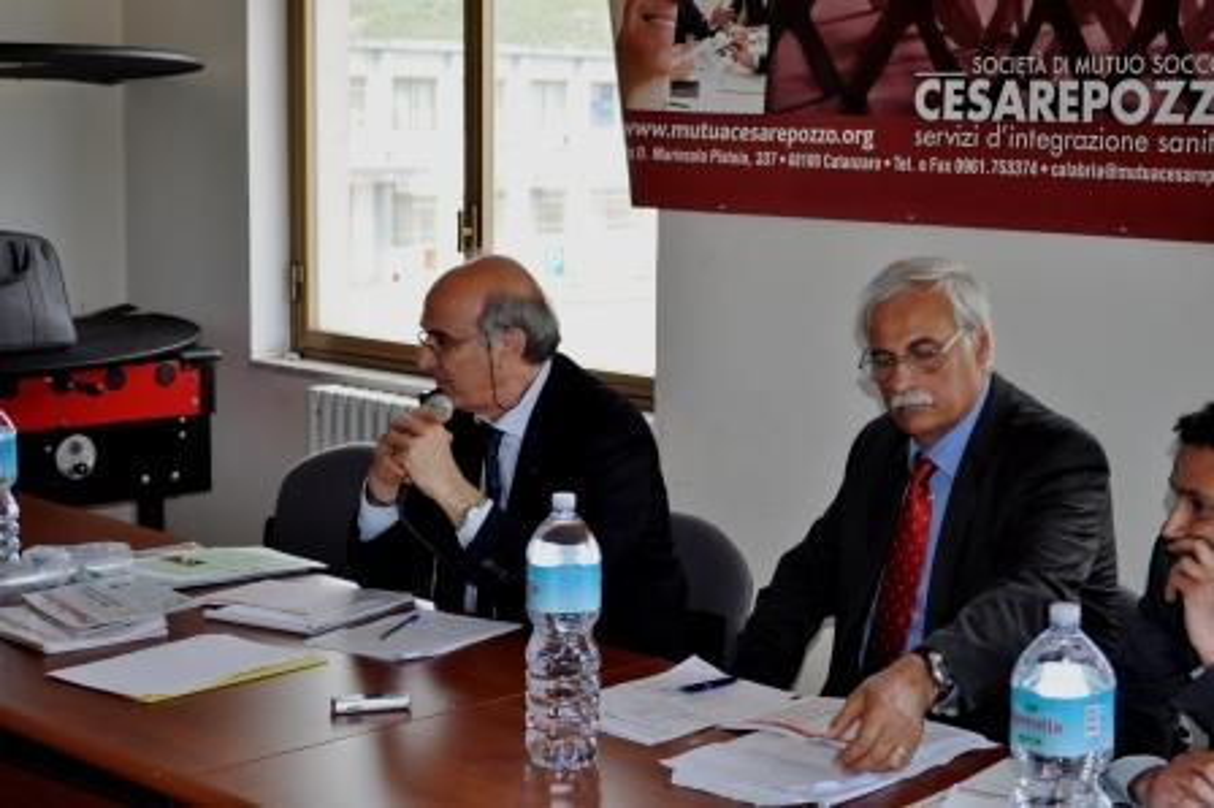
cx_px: 607
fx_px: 2224
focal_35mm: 66
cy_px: 404
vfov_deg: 20.6
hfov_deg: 30.5
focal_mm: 44
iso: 400
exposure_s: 1/160
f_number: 5.3
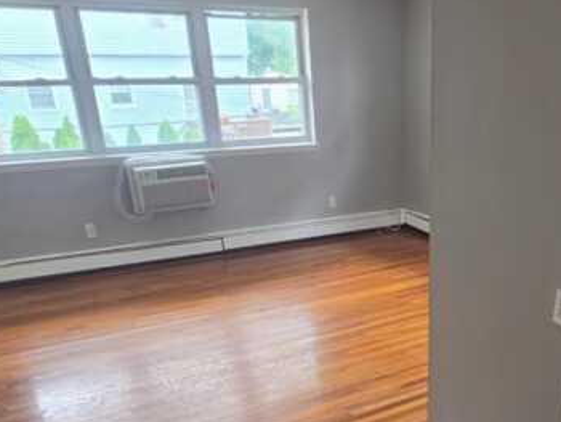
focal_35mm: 38
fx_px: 616
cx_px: 452
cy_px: 379
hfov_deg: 46.3
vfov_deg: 35.6
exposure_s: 1/120
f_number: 1.9
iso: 125
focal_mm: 2.2
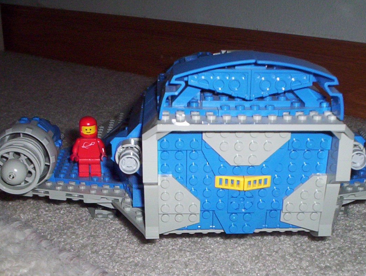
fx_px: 615
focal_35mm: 58
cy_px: 201
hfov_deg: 33.1
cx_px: 215
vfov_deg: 25.1
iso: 140
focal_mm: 4.99
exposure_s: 1/60
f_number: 4.5
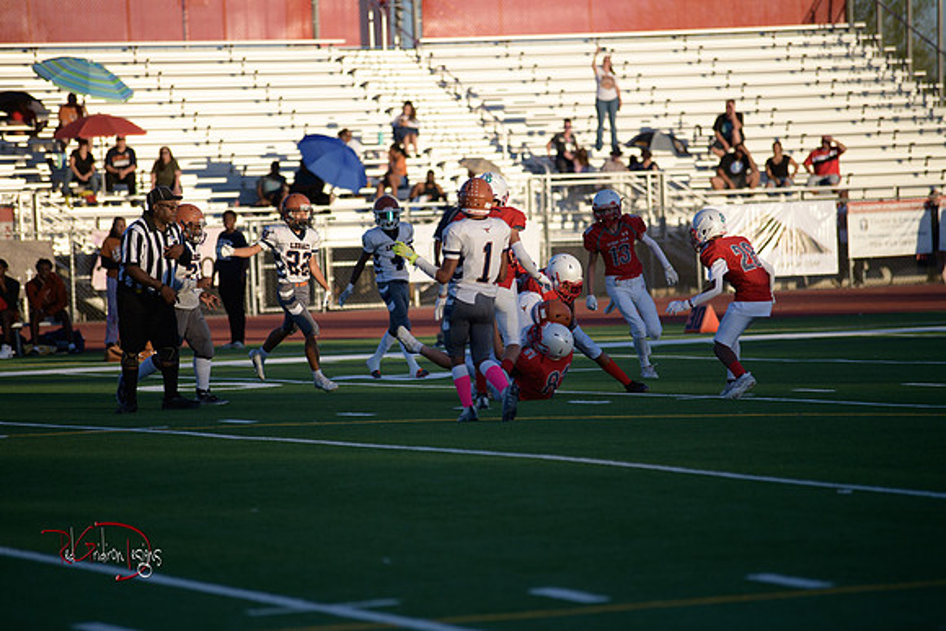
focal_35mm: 200
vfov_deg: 6.9
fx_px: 5257
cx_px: 473
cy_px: 316
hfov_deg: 10.3
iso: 450
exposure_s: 1/5000
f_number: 2.8
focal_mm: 200
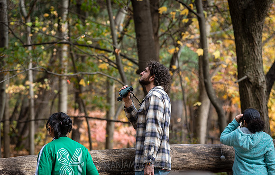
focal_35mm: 127
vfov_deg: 10.4
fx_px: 960
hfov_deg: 16.3
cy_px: 92
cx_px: 138
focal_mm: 125
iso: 160
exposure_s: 1/320
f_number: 4
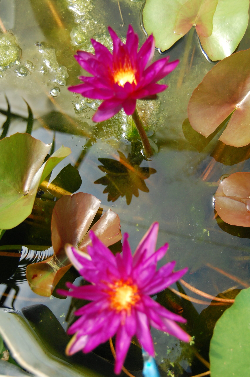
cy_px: 188
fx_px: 470
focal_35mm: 45
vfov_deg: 43.6
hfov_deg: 29.8
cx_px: 125
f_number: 4.2
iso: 800
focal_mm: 30
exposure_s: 1/1600
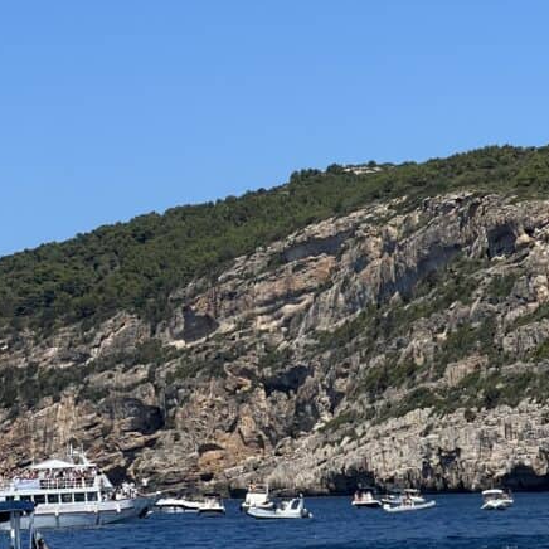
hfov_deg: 10.9
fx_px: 2871
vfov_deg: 10.8
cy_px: 15
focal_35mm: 160
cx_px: 235
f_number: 2.8
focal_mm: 9
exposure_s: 1/968
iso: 32
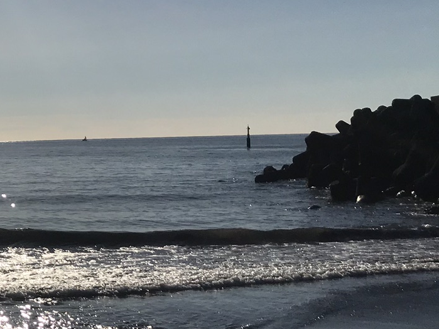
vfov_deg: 18.0
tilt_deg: +1.5
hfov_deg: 21.5
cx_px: -134
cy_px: 141
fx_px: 1040
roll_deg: +0.9
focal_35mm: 82
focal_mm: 3.99
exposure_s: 1/19231
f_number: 1.8
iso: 25
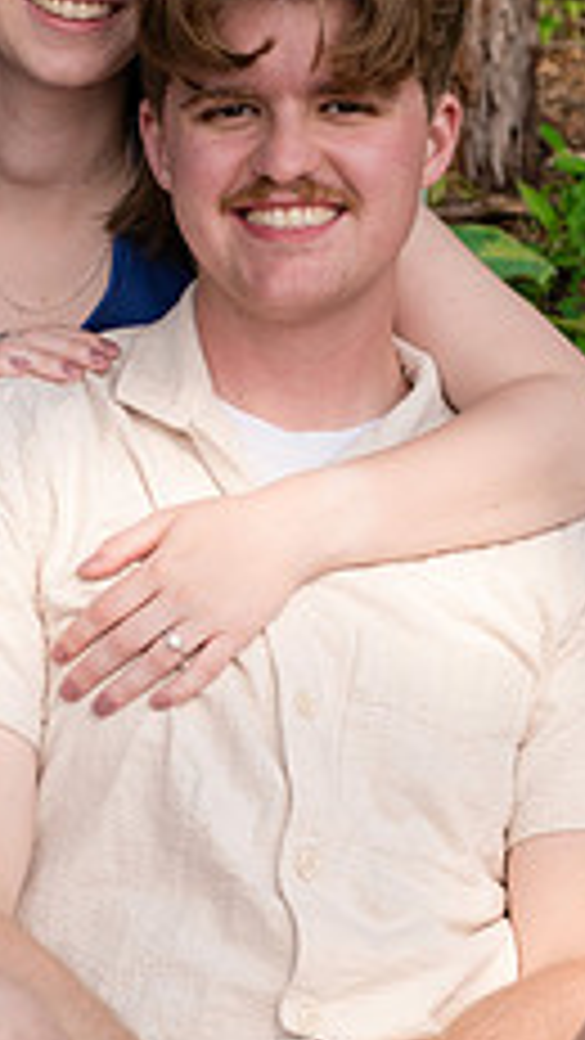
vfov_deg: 15.2
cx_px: 166
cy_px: 446
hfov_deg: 8.6
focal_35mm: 141
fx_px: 3887
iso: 320
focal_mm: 46.3
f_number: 5.6
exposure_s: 1/500
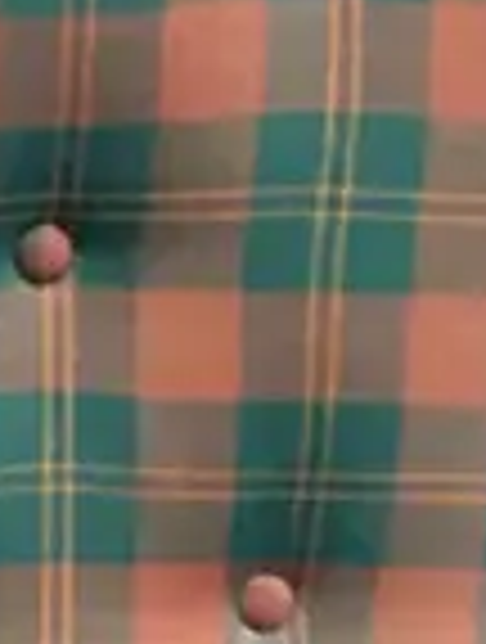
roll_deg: +0.3
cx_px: -256
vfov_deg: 8.8
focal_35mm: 207
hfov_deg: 7.1
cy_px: 1450
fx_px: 3858
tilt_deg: -43.0
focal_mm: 4.15
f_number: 2.2
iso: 80
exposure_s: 1/10
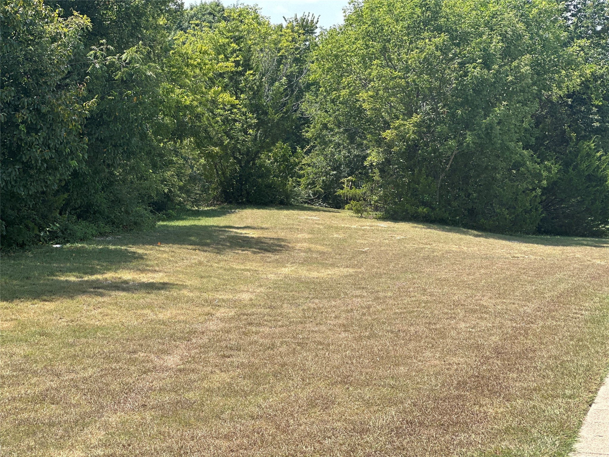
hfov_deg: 25.3
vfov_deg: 19.1
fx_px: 1355
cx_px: 304
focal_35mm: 77
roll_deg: -0.6
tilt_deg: -2.3
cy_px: 228
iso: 32
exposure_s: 1/362
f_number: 2.8
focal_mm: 9
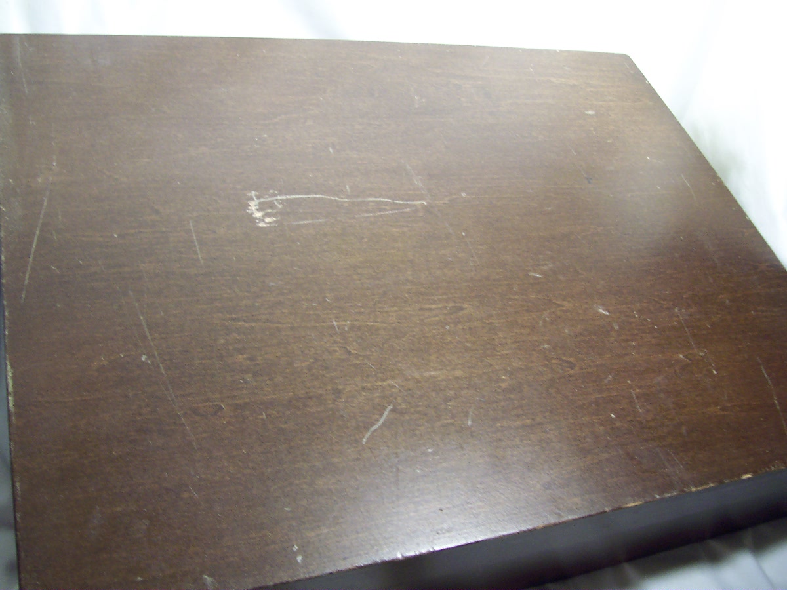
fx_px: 841
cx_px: 394
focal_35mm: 37
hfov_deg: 50.1
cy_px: 295
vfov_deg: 38.7
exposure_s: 1/45
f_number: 2.8
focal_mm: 5.6
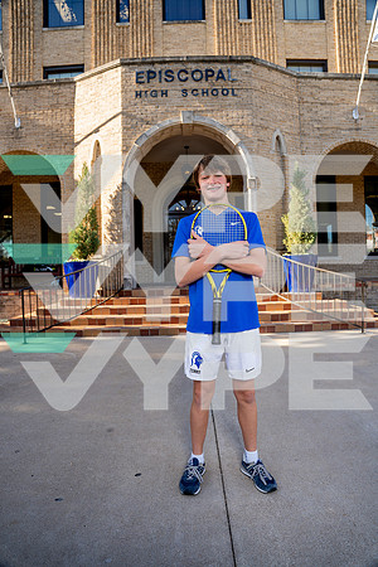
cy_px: 284
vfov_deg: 76.1
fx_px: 362
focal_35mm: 23
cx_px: 189
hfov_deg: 55.1
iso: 100
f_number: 4
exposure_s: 1/250
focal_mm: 23
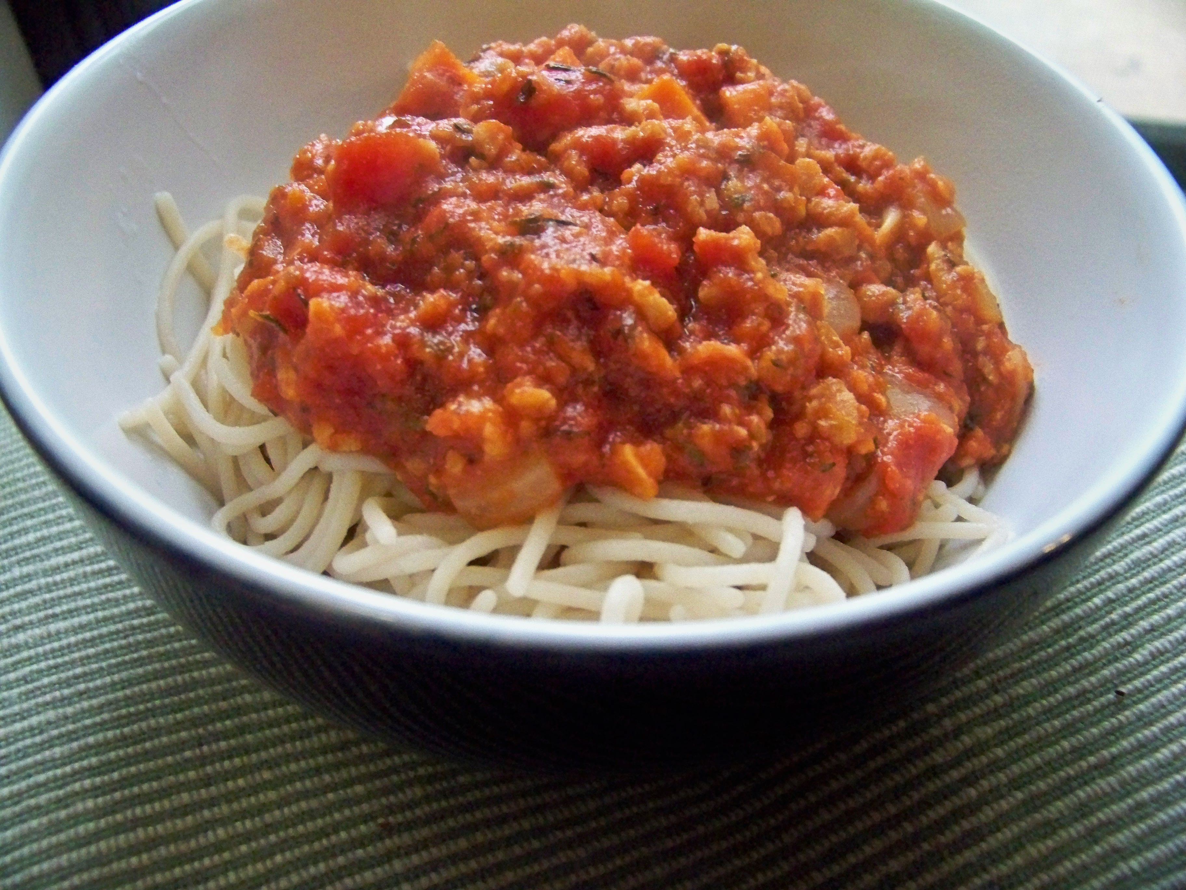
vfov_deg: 42.9
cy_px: 445
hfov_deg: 55.4
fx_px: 1131
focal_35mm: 33
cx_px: 593
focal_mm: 5.85
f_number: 2.8
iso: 1250
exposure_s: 1/30
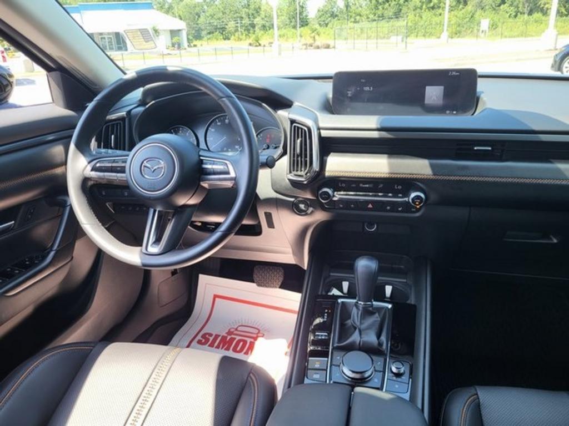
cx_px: 284
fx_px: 427
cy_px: 213
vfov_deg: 53.1
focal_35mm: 26
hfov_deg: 67.3
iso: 40
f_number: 1.8
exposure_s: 1/165
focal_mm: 5.4
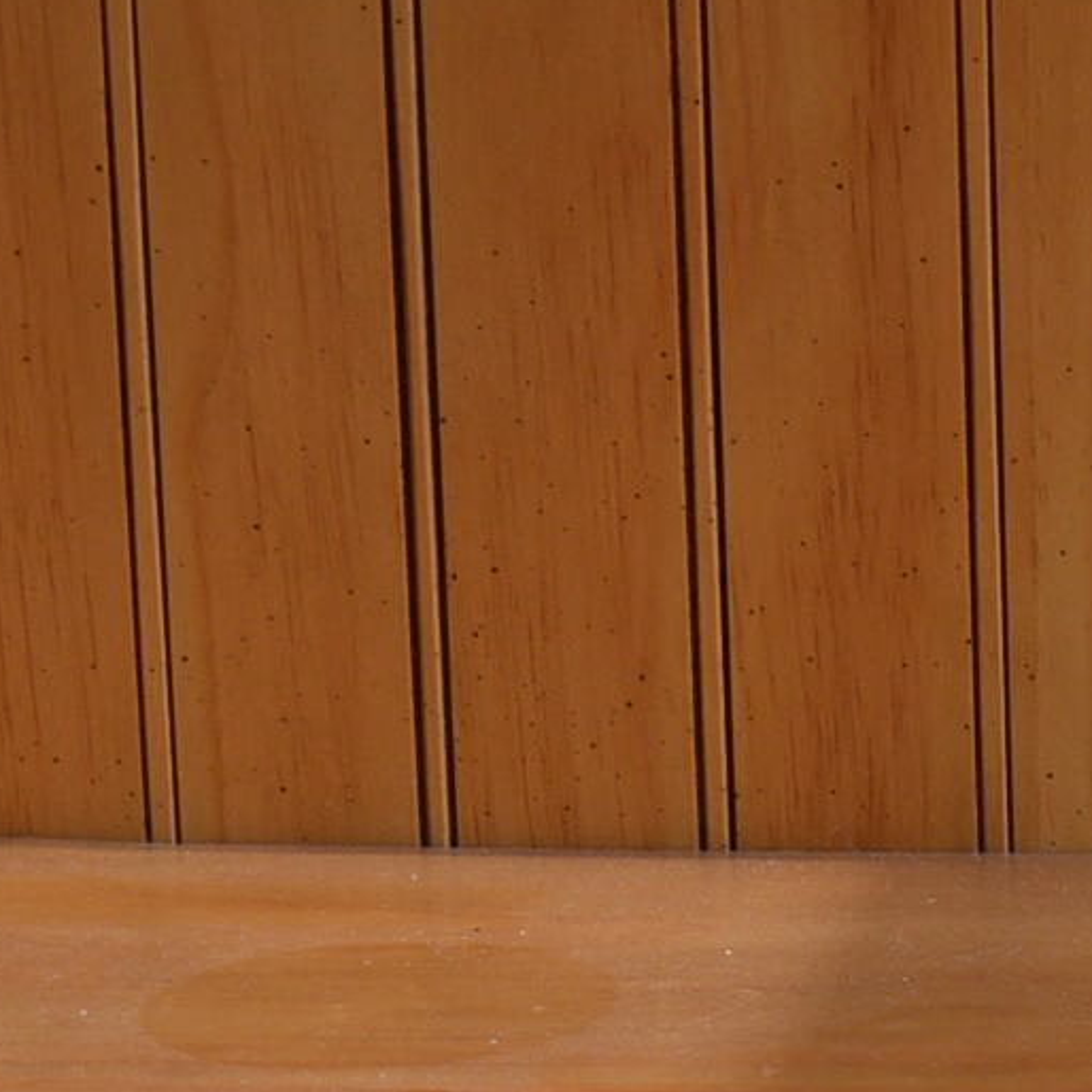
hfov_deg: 9.4
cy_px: 533
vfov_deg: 9.8
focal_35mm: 179
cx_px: 1872
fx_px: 6389
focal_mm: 24
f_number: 5.6
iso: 100
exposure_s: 1/100
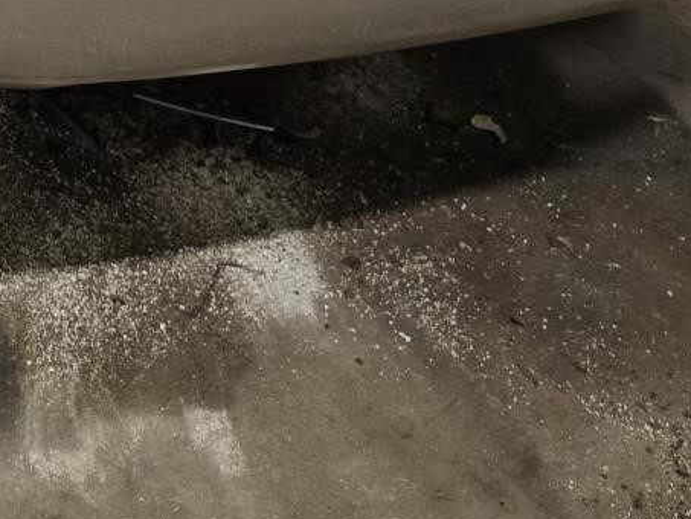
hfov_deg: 26.8
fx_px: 1298
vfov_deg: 20.8
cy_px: -133
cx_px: -111
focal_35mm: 65
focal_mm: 6.3
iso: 400
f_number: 1.7
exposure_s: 1/120
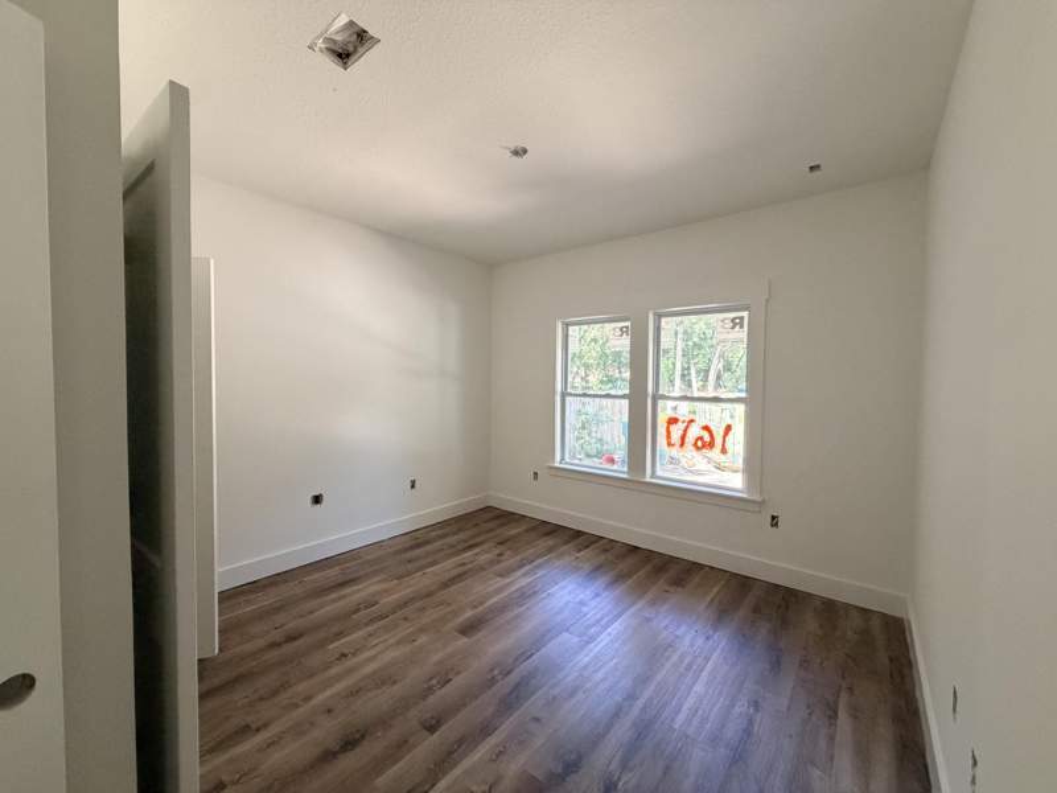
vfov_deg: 85.7
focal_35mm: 14
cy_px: 396
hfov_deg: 102.1
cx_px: 528
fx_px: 427
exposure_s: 1/101
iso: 320
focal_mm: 2.22
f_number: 2.2
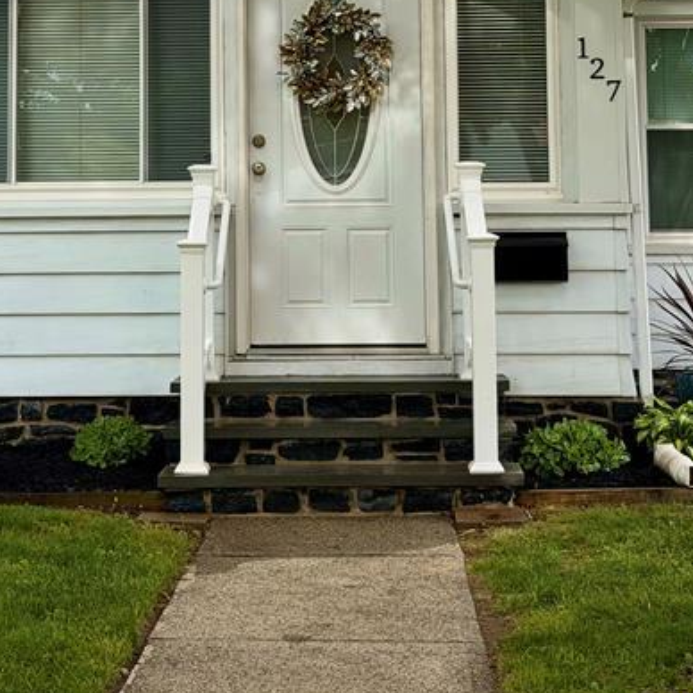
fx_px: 1903
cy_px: 61
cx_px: 275
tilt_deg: +5.0
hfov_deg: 20.6
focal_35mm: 84
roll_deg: +0.1
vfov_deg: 20.2
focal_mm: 6.76
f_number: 1.78
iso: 80
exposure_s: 1/1838
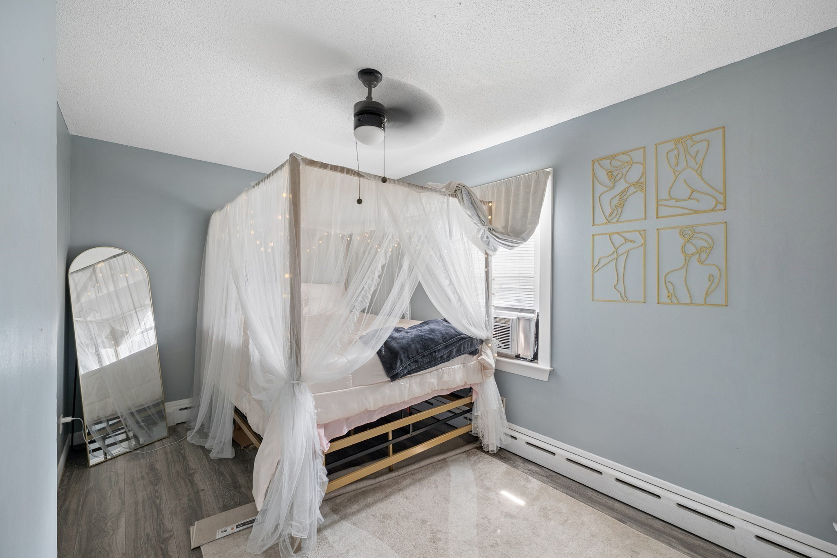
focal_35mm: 14
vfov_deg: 81.2
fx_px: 325
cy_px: 279
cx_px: 418
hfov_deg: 104.3
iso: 400
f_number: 8
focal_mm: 14
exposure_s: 1/20
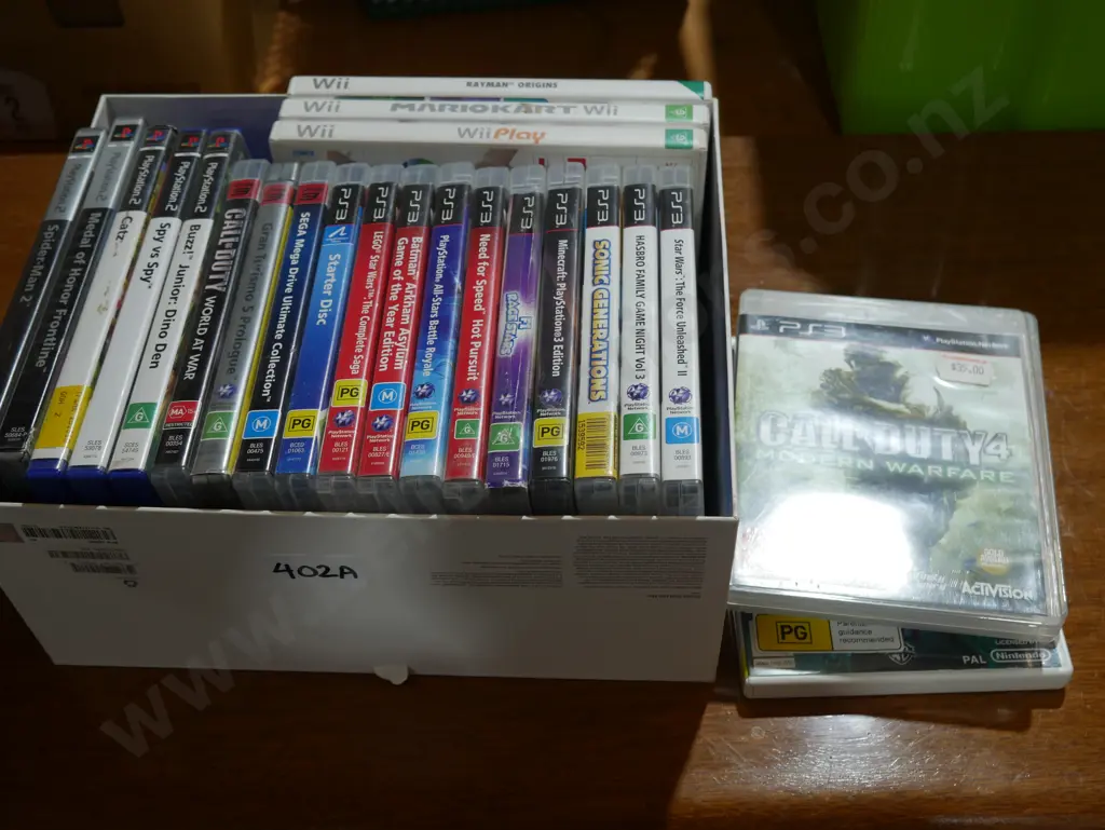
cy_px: 415
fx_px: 1341
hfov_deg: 44.8
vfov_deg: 34.4
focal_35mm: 42
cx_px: 552
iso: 200
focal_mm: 21
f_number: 4.6
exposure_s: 1/80
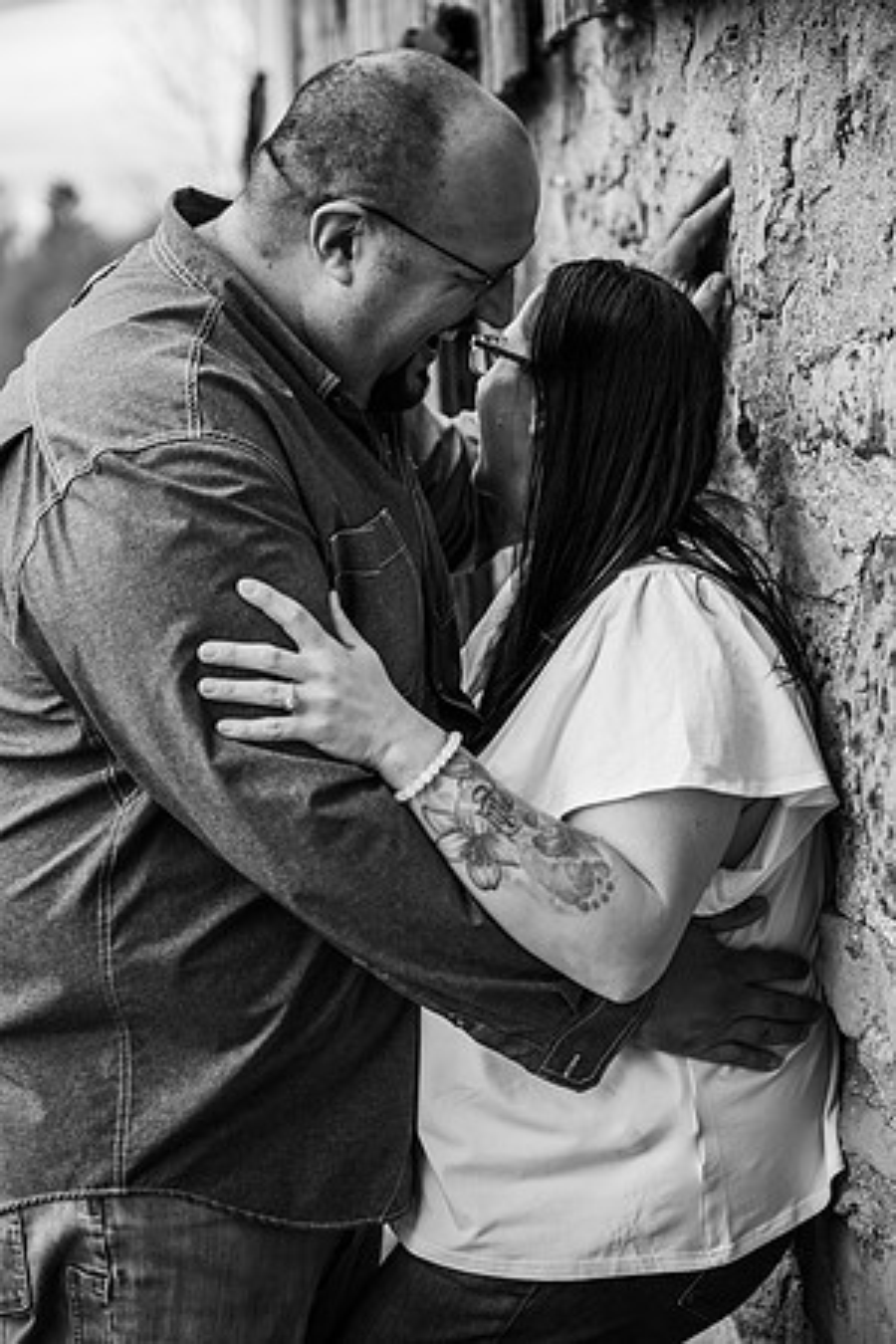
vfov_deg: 28.8
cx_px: 448
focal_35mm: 70
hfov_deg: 19.5
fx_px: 2613
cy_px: 672
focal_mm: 70
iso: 320
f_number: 3.5
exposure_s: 1/250
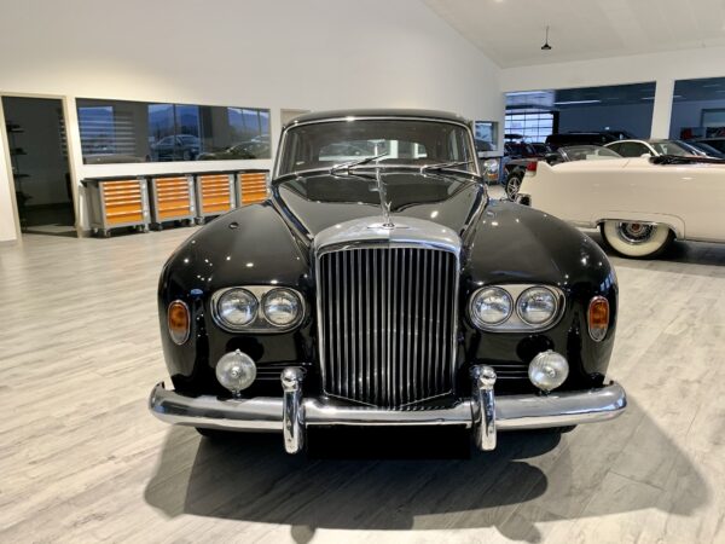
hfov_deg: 67.3
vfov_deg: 53.1
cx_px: 362
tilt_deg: -13.1
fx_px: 545
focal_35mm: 26
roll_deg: +1.0
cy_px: 272
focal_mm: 4.25
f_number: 1.8
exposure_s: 1/60
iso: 160
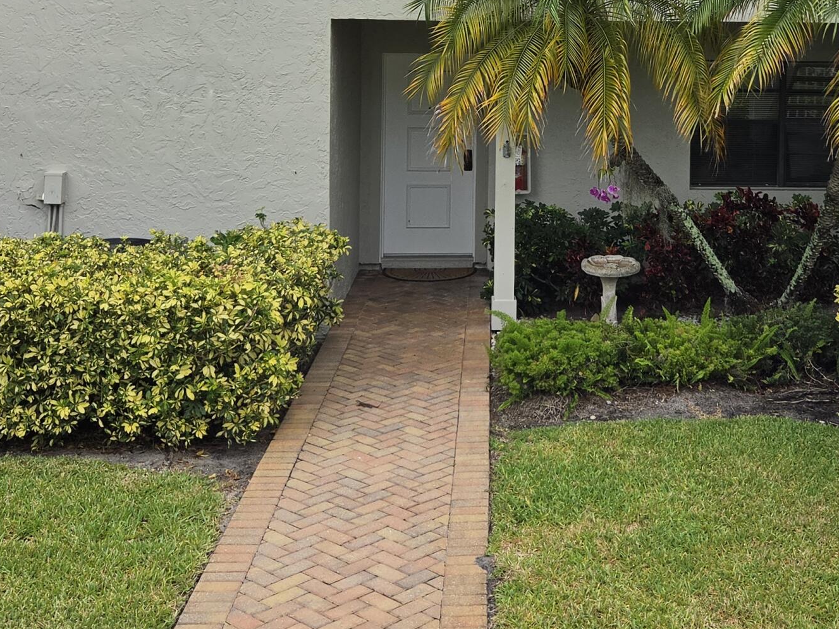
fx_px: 1260
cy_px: 47
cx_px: 567
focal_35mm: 52
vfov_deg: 26.9
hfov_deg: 36.4
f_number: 1.8
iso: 80
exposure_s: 1/5127
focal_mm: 5.4
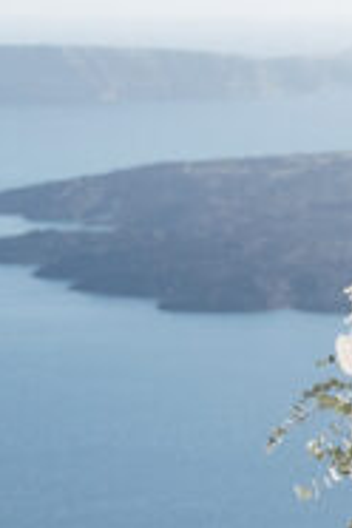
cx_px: 880
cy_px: 244
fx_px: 2552
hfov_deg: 7.3
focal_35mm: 174
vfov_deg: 11.8
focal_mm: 28
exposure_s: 1/1600
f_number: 2.8
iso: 100
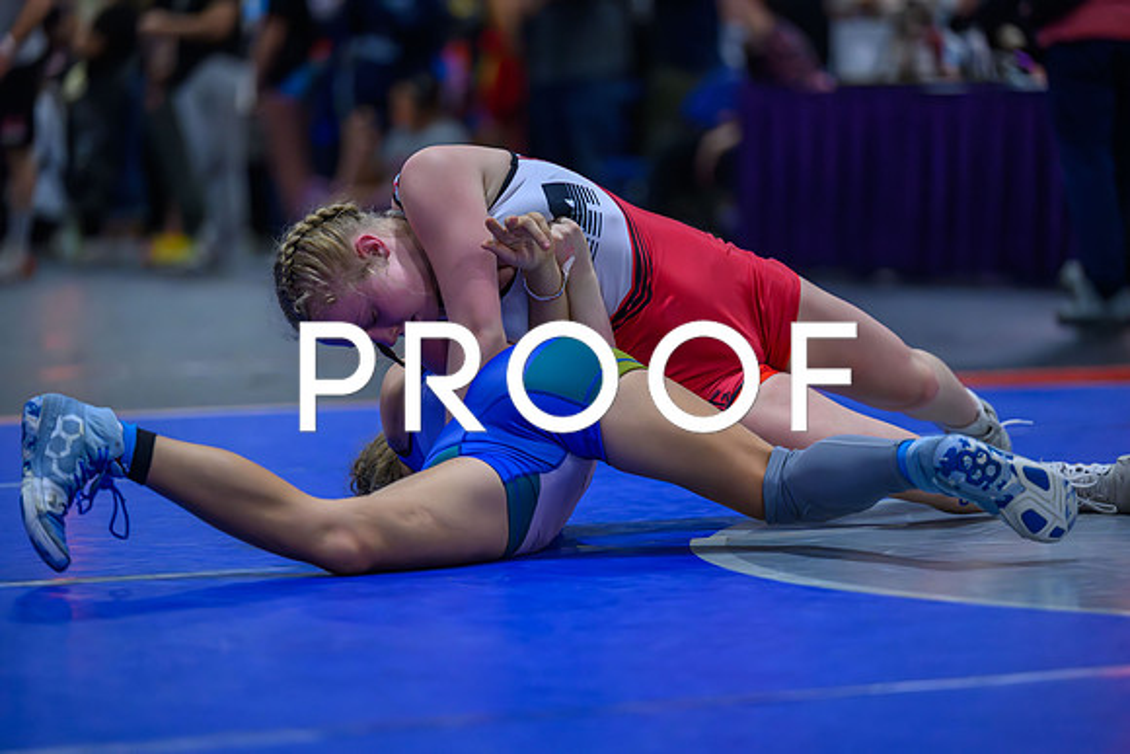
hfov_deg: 12.1
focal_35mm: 170
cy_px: 377
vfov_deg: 8.1
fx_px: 5337
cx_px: 565
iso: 9000
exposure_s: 1/800
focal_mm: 170
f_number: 2.8
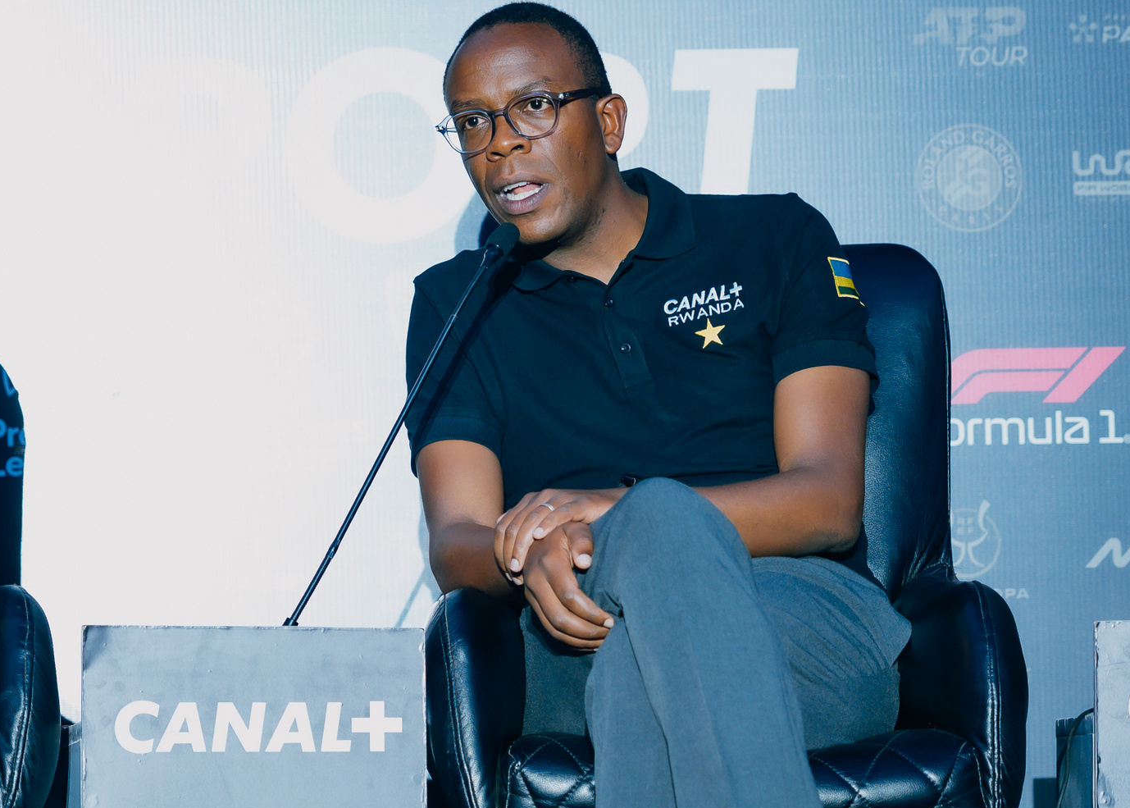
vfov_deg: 7.2
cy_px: 483
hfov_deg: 10.1
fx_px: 6420
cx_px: 554
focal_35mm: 200
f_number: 2.8
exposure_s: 1/125
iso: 800
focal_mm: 105
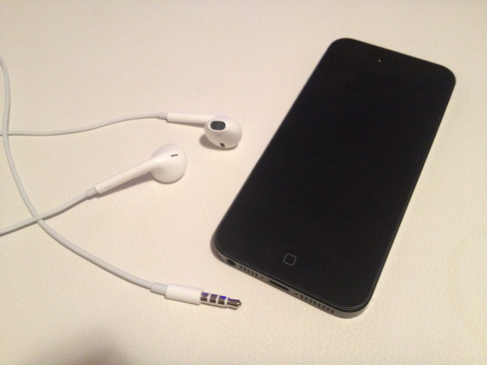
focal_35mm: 35
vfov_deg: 40.7
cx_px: 244
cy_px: 182
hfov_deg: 52.6
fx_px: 492
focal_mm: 4.28
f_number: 2.4
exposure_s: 1/17
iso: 400
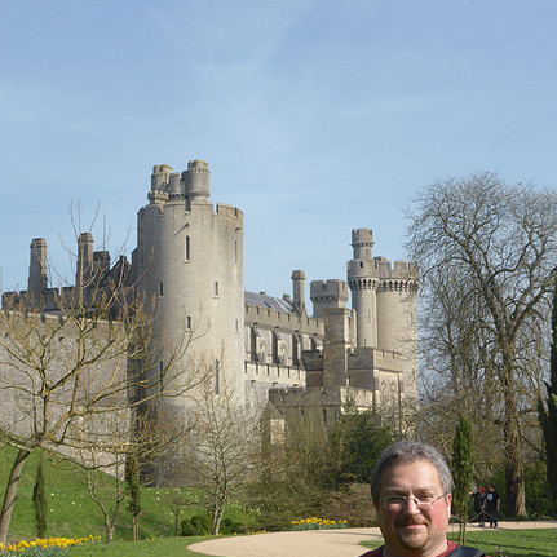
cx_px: 280
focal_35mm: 63
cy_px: 278
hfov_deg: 27.3
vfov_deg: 27.3
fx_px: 1147
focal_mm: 9
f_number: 4.4
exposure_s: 1/800
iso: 100
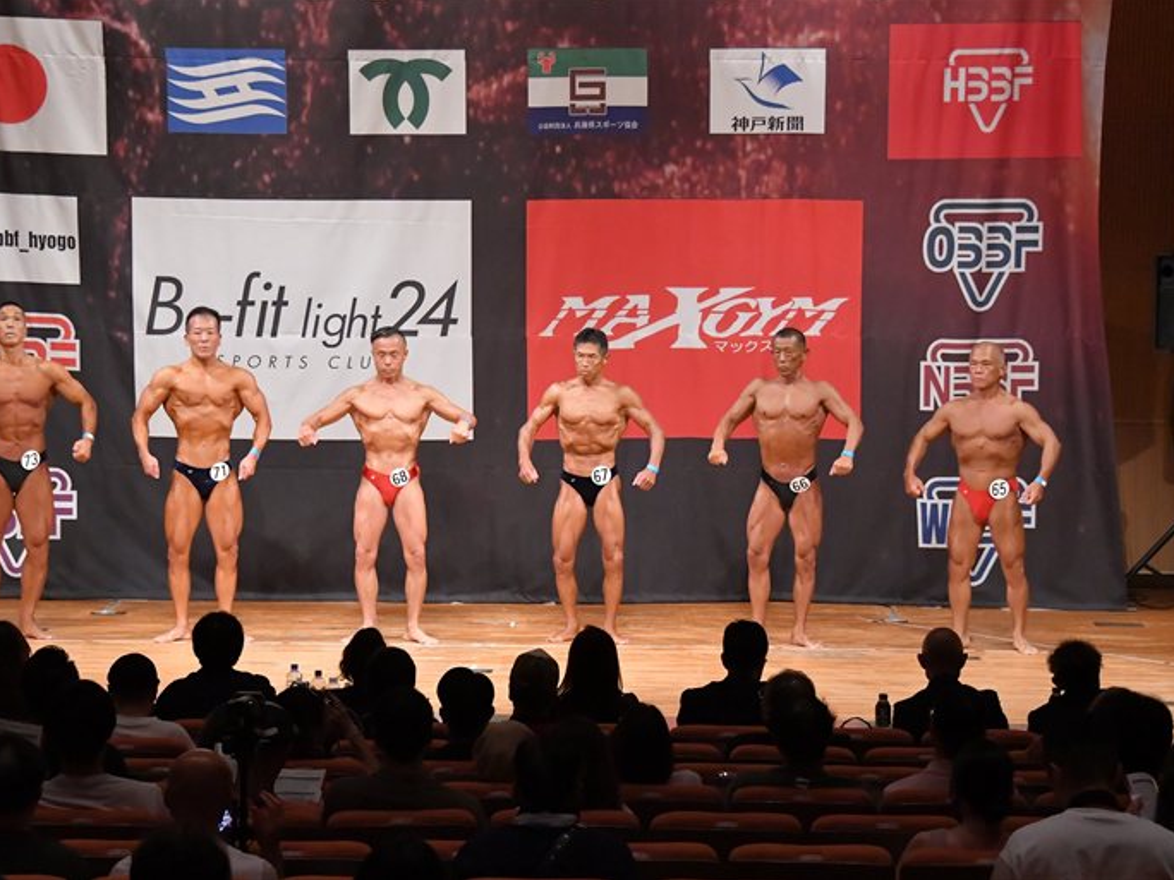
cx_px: 538
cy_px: 439
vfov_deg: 11.1
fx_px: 4545
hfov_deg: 14.7
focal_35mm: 134
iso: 8000
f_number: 5.6
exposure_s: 1/400
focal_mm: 82
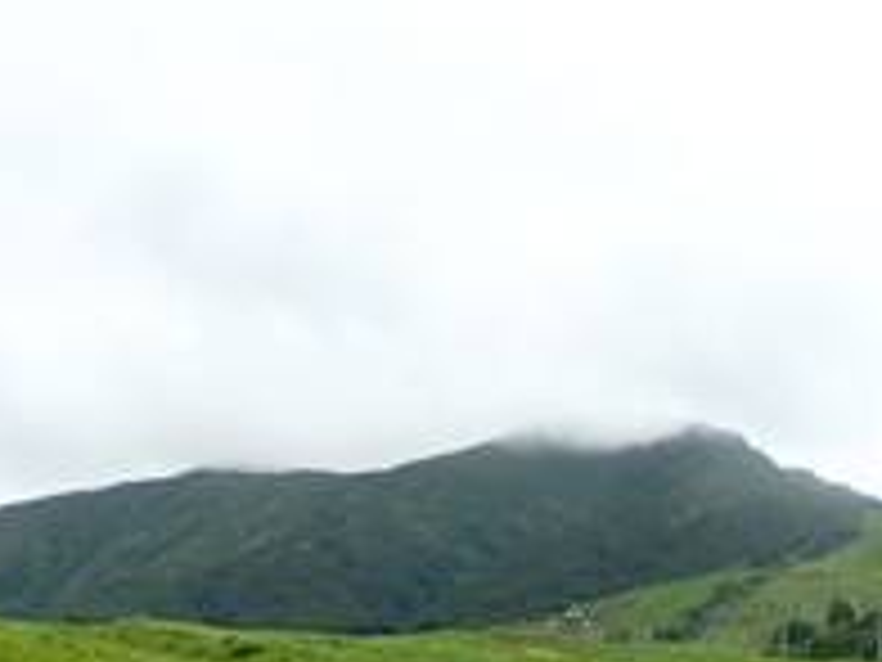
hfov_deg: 19.2
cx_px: 526
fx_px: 2599
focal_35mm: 102
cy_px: 910
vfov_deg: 13.8
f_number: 8
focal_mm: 4.5
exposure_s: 1/200
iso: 100
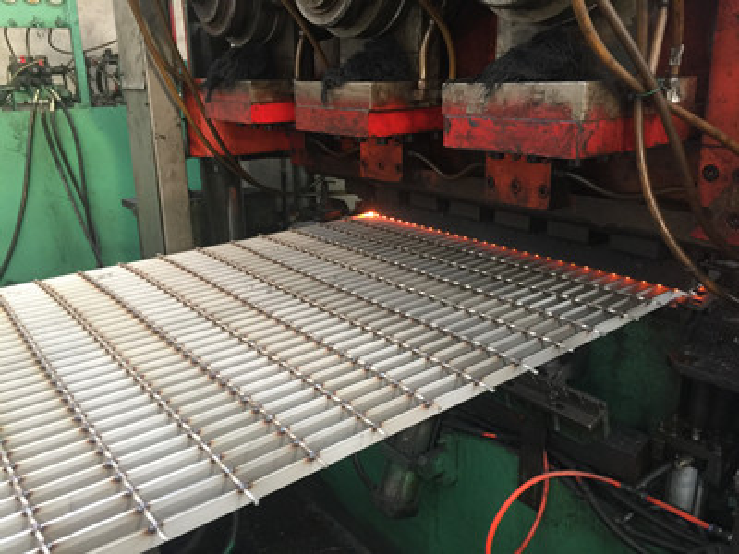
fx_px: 619
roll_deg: +0.4
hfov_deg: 61.7
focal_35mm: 29
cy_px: 277
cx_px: 370
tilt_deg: -17.5
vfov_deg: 48.2
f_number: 2.2
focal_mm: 4.15
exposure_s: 1/17
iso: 80
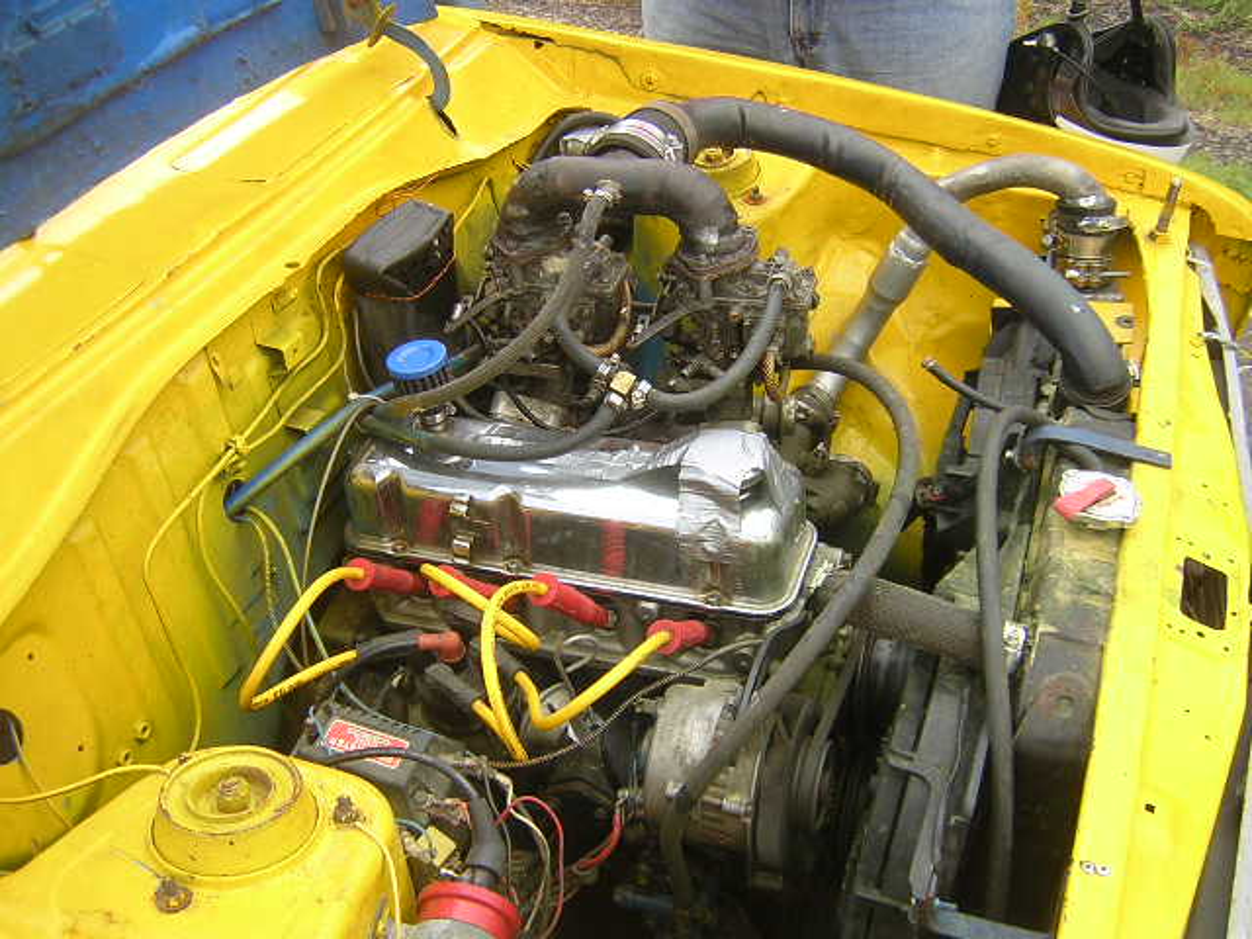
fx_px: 1302
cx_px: 626
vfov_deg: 39.7
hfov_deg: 51.4
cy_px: 470
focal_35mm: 36
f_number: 2.6
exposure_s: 1/108
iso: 100
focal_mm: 4.7
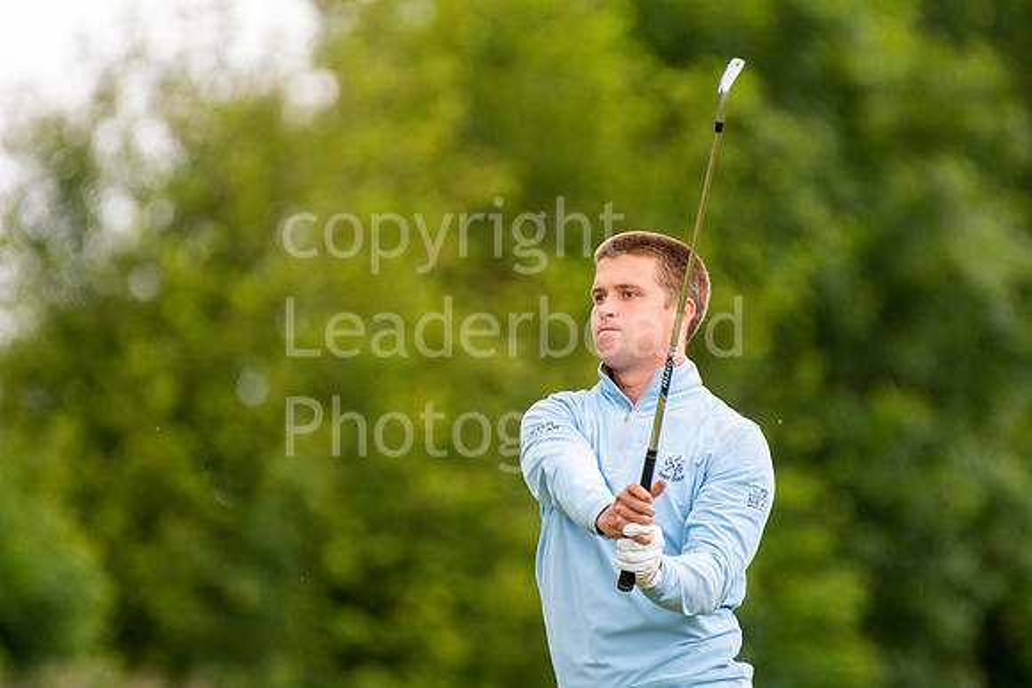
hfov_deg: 2.9
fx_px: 20644
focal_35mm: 720
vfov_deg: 1.9
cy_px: 344
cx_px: 516
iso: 1250
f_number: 5.6
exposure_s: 1/1250
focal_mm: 480
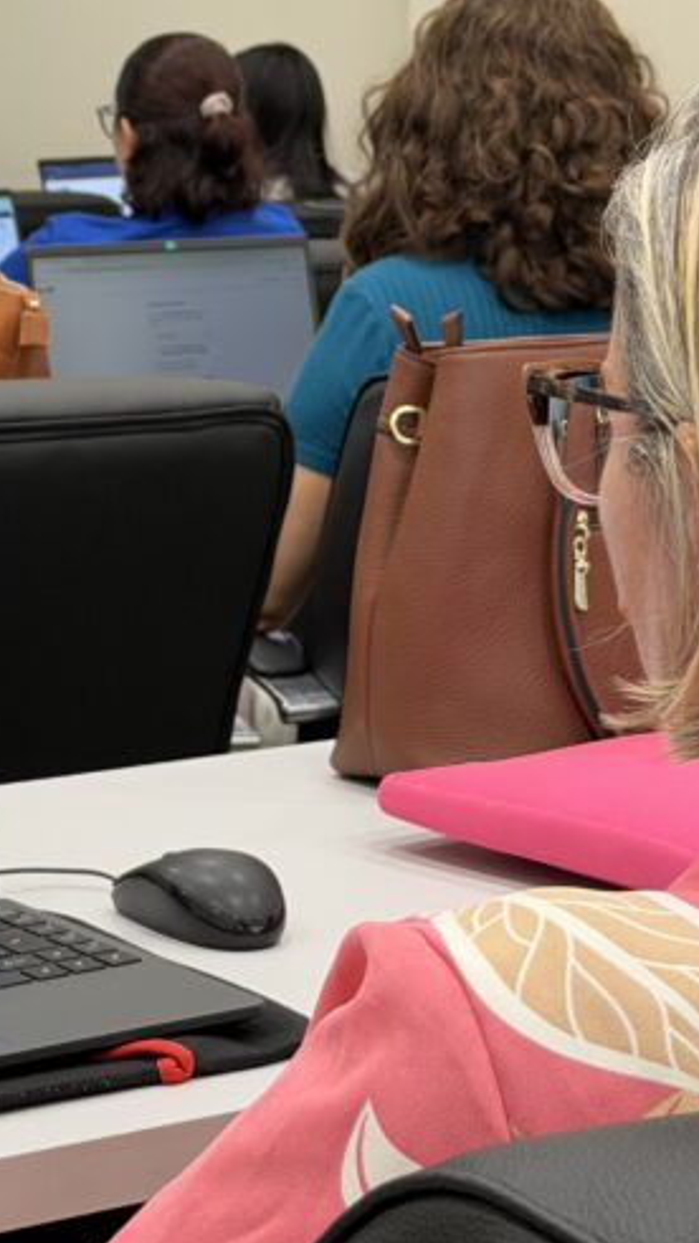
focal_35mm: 109
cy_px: 403
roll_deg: +0.5
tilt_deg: -5.3
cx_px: 20
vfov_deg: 19.6
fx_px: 3593
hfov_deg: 11.0
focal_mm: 6.76
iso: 125
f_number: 1.78
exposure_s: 1/60
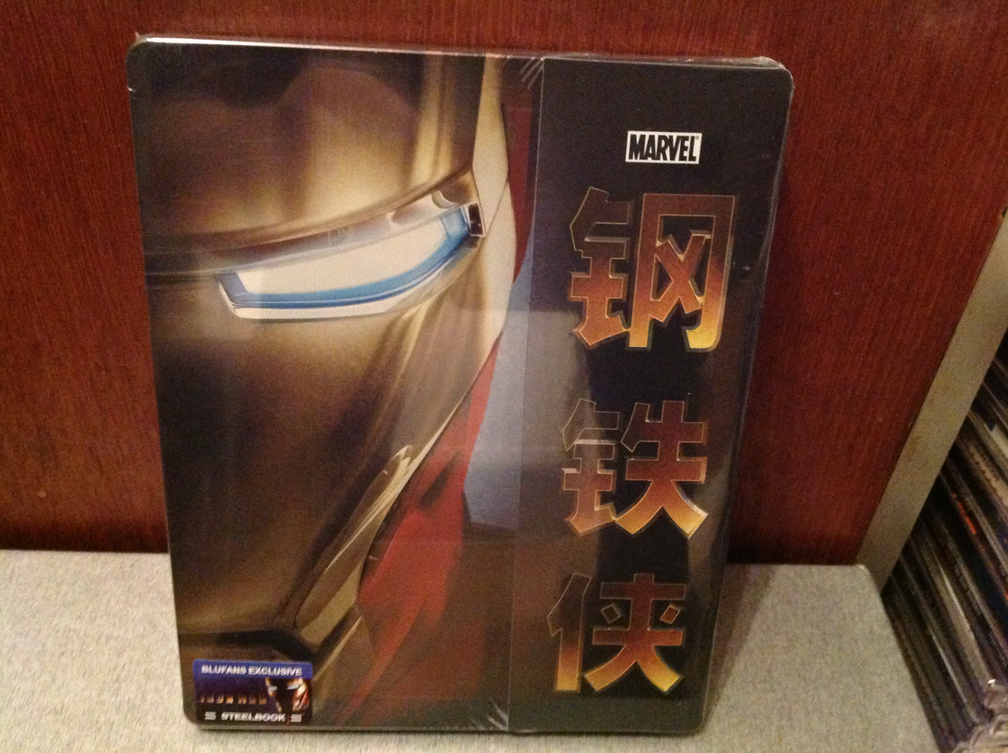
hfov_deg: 52.7
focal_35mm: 35
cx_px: 504
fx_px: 1018
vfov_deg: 40.6
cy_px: 376
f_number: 2.4
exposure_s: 1/17
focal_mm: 4.28
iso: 800
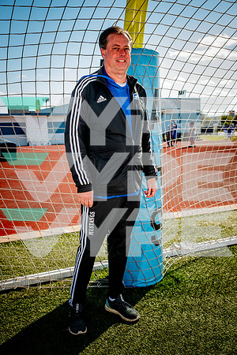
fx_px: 395
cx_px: 118
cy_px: 178
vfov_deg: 48.5
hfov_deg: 33.4
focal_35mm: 40
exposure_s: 1/320
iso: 125
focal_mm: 40
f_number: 5.6
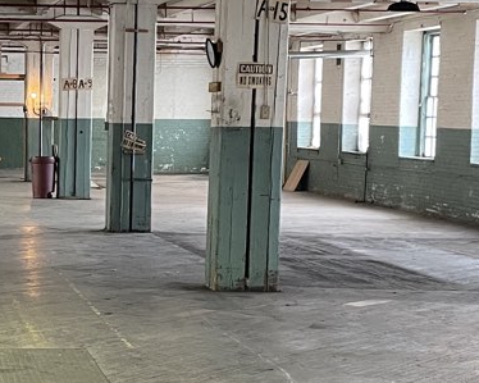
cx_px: 12
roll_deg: -0.6
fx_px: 1346
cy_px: 245
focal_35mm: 95
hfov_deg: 19.6
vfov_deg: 16.2
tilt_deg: -4.9
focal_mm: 4.2
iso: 250
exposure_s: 1/60
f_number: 1.6
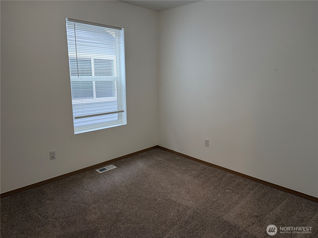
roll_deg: -0.2
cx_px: 159
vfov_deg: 56.8
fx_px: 220
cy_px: 119
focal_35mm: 24
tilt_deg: -10.2
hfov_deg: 71.6
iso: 160
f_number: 1.78
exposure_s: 1/120
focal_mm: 6.76
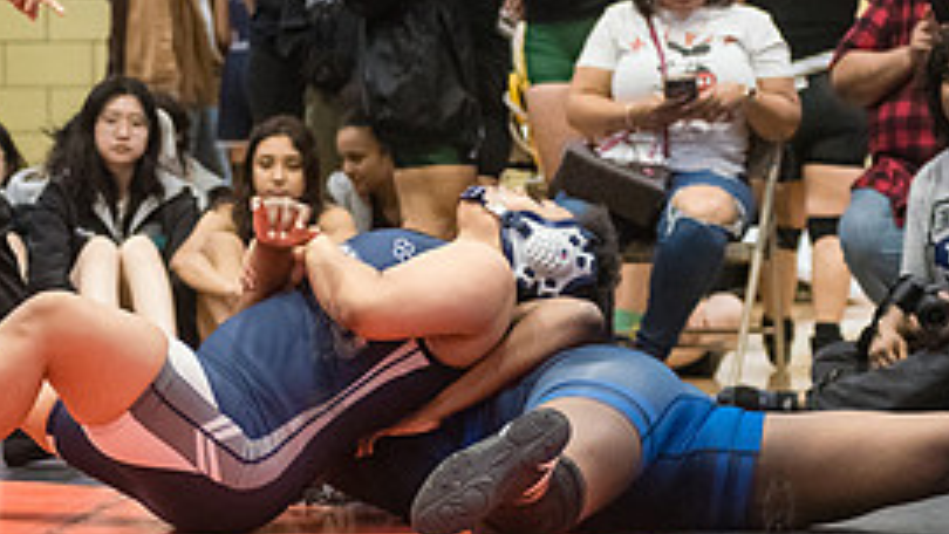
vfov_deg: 6.7
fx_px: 4530
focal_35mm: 180
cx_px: 323
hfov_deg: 11.9
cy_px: 360
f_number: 3.5
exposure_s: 1/400
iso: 8000
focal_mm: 80
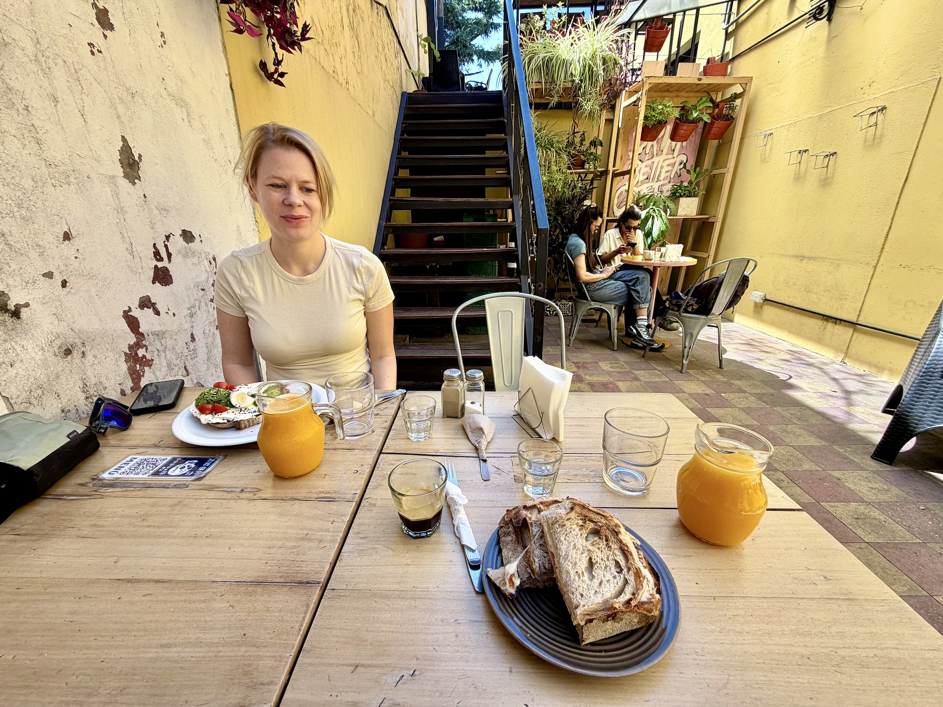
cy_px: 354
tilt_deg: -20.4
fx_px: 381
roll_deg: +1.1
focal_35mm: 14
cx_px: 472
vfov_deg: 85.7
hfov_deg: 102.1
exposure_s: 1/335
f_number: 2.2
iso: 50
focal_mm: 2.22
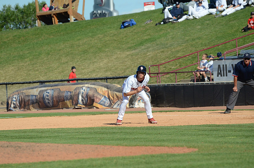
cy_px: 84
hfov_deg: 6.6
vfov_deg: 4.3
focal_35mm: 315
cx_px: 127
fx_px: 2218
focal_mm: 210
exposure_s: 1/8000
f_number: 5.3
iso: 1000
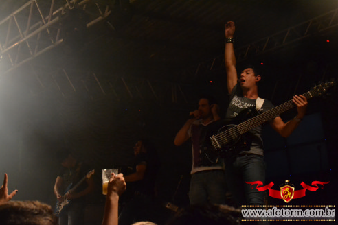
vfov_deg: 20.3
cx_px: 168
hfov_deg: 30.1
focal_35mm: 67
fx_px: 629
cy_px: 113
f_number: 10
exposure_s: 1/100
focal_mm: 44
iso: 3200
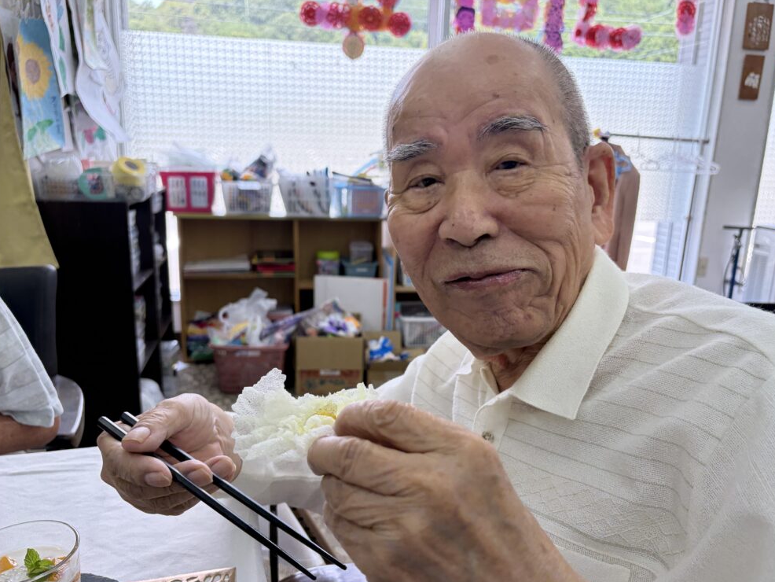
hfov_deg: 65.3
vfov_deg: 51.4
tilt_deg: -13.6
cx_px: 395
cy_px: 299
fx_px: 605
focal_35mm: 27
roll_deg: -1.4
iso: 125
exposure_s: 1/222
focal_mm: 5.96
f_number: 1.6
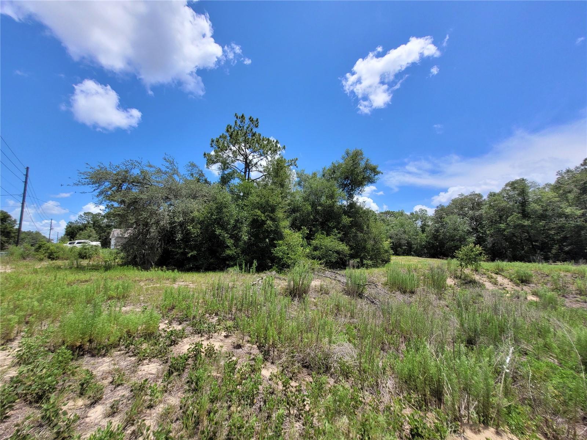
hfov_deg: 106.2
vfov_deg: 89.9
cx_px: 294
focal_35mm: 13
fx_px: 220
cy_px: 220
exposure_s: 1/1476
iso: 40
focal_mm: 1.74
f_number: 2.2
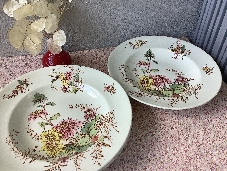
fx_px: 203
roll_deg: +0.2
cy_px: 86
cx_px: 114
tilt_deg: -41.5
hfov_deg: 58.4
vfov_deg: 45.4
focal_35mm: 31
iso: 50
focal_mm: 3.3
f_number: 2.4
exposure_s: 1/100
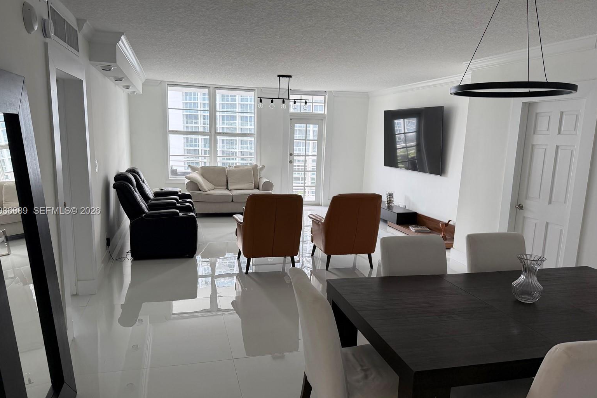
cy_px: 211
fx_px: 431
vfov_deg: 49.5
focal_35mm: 26
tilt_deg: -10.0
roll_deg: -0.9
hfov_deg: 69.4
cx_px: 290
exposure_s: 1/143
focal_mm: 6.76
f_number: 1.78
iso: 125
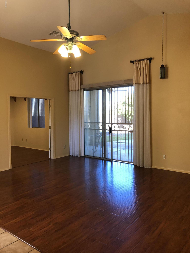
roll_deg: +0.0
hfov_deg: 49.7
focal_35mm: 28
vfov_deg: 63.4
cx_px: 95
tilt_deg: -2.1
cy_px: 126
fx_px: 205
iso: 40
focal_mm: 3.99
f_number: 1.8
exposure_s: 1/20
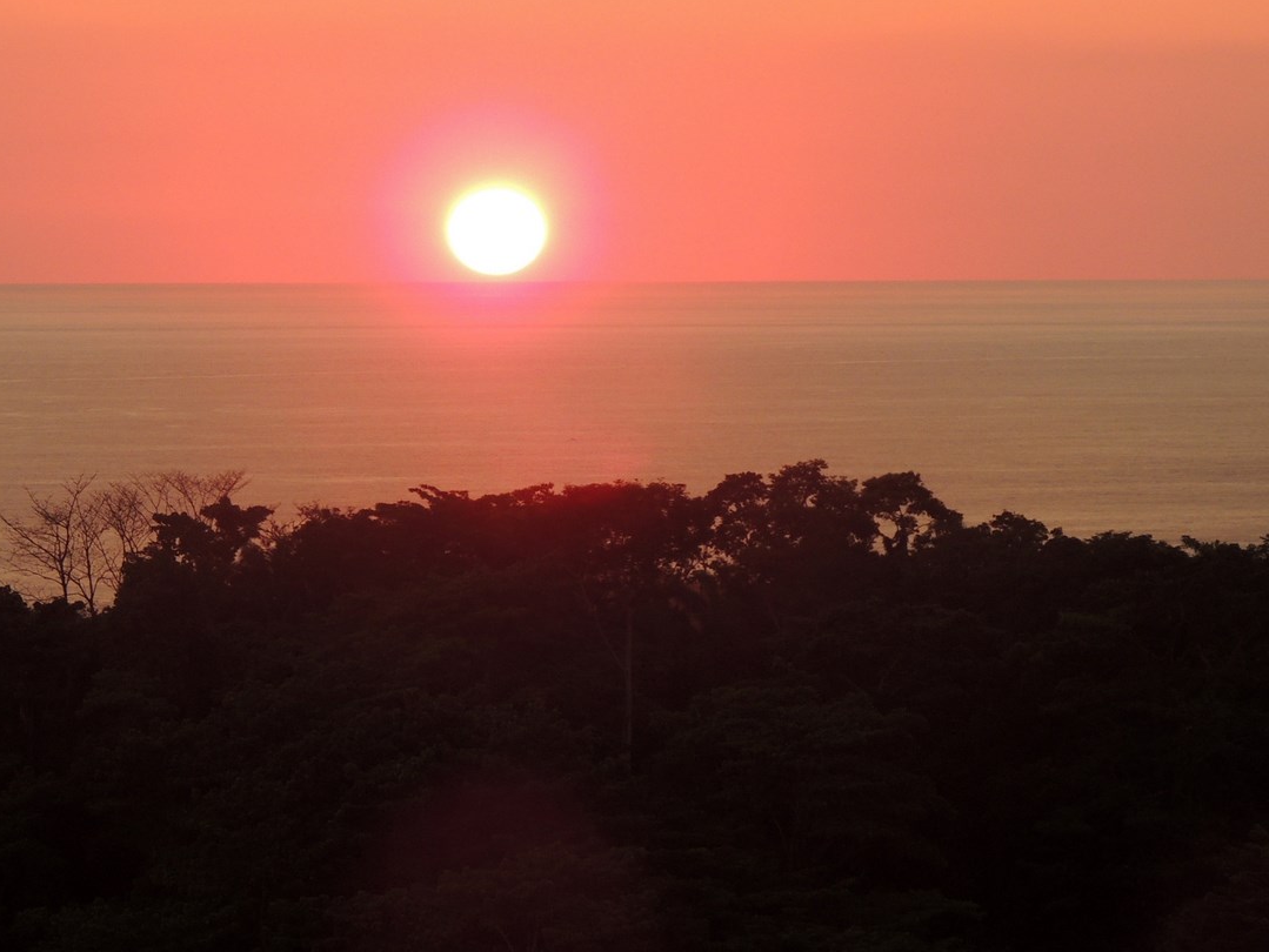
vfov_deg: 5.9
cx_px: 516
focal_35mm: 252
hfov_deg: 7.9
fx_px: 9241
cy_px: 397
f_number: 4.5
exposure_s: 1/125
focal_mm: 30.3
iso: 160
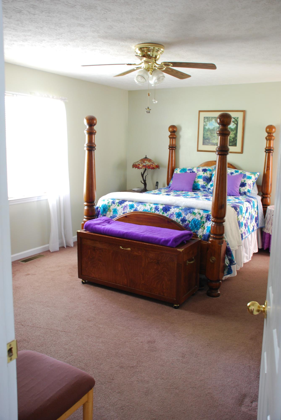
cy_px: 210
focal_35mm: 33
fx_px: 385
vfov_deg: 57.2
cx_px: 140
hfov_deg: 40.1
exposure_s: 1/5
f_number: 3.8
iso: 400
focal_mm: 22
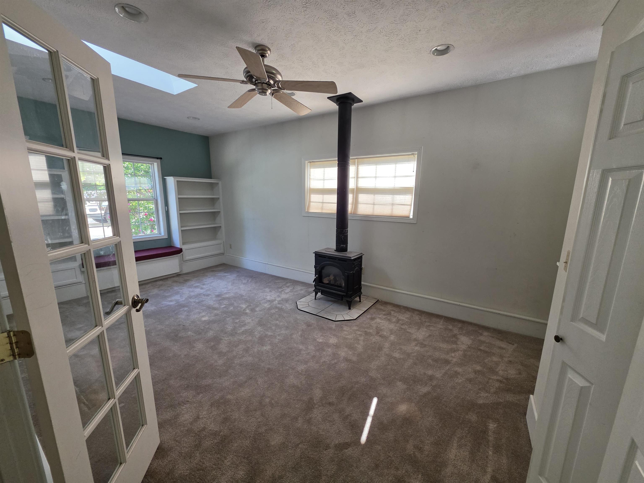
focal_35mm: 13
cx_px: 322
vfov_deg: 89.9
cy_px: 242
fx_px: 242
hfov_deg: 106.2
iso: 100
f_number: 1.9
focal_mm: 2.2
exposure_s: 1/120
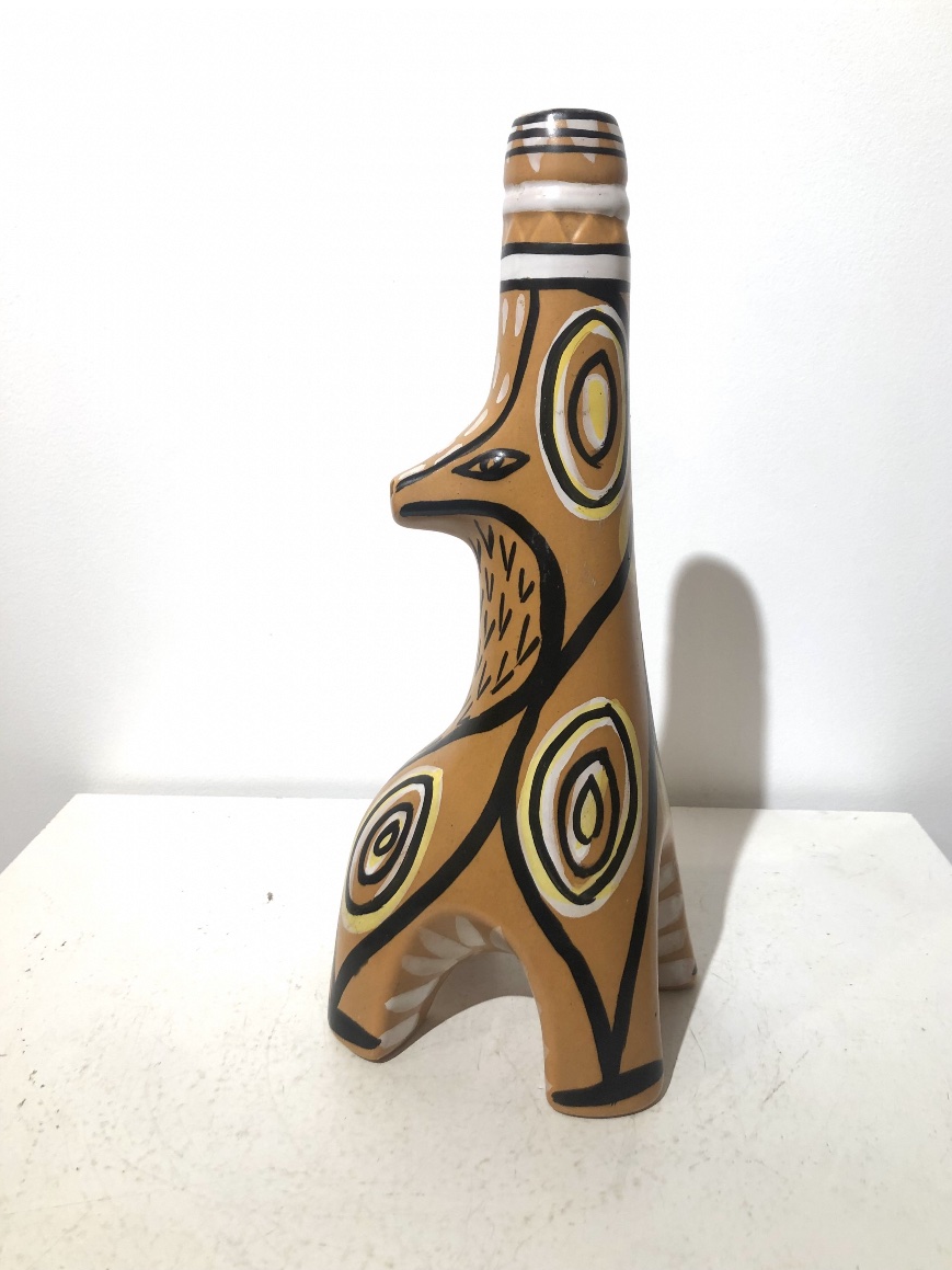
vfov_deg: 61.7
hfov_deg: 48.2
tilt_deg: -13.8
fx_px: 1064
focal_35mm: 29
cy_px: 615
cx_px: 492
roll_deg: +0.3
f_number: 1.8
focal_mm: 3.99
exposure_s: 1/50
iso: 25
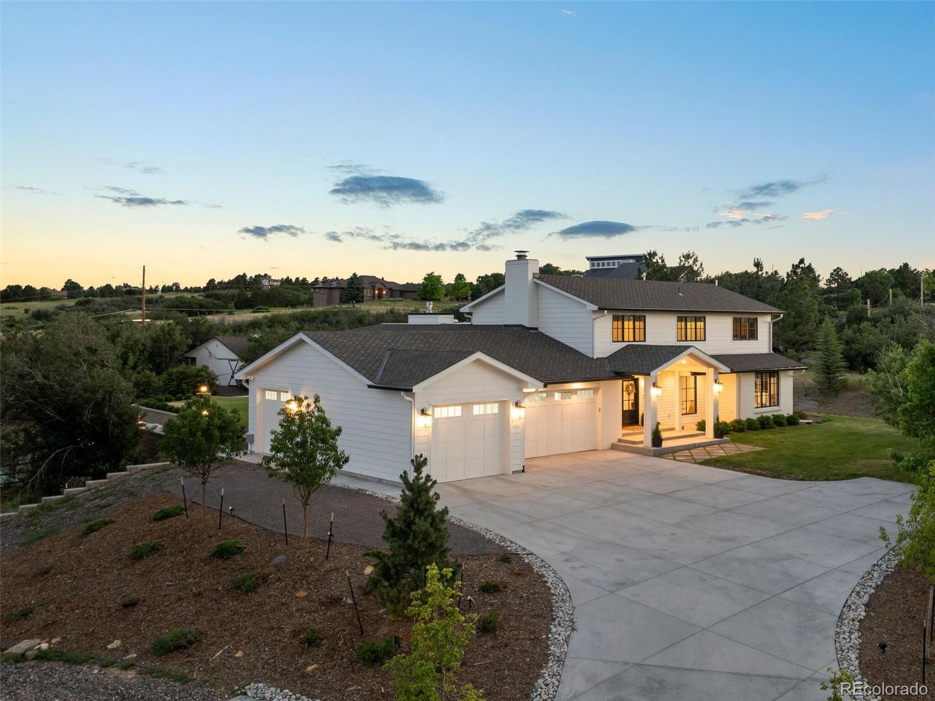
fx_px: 648
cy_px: 350
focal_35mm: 24
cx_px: 468
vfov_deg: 56.8
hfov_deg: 71.6
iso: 100
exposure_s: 1/25
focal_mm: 12.29
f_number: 2.8
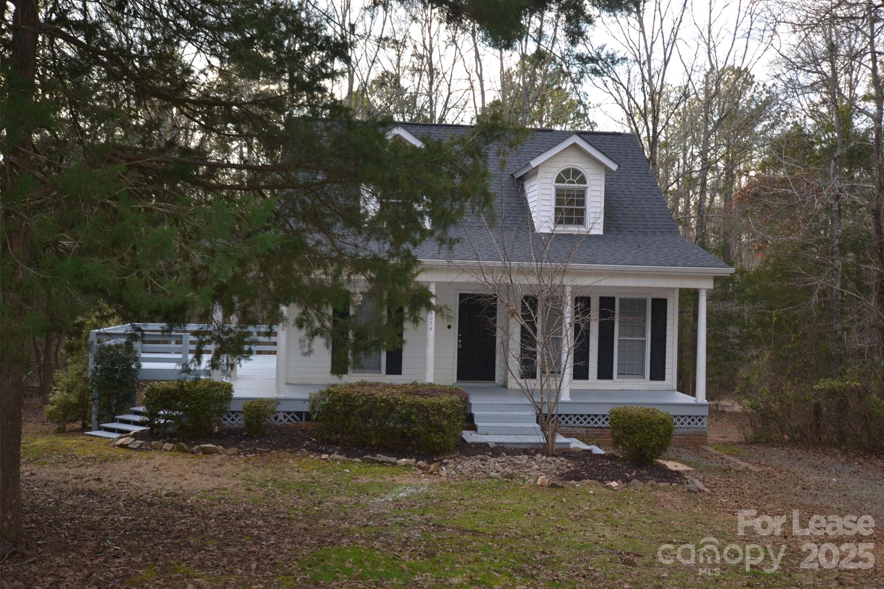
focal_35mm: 37
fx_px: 908
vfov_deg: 35.9
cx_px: 454
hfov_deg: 51.9
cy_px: 290
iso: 250
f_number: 4.5
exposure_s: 1/125
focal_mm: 24
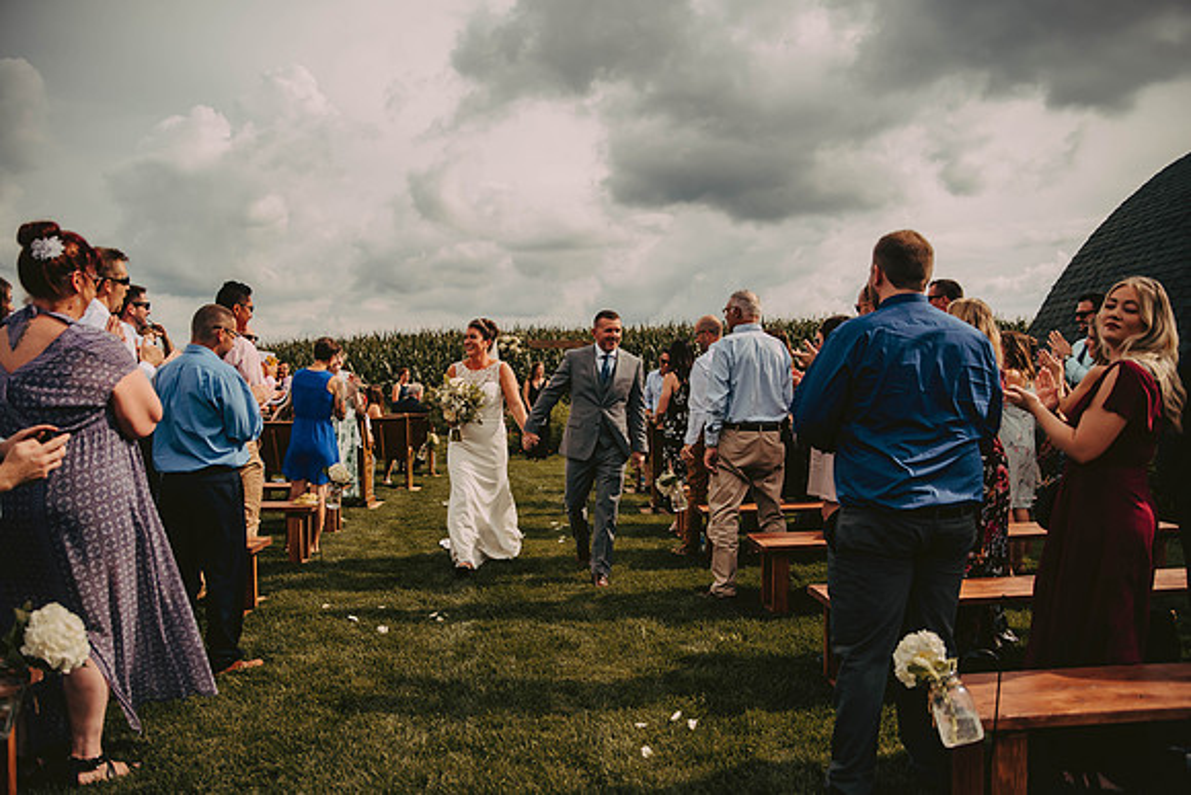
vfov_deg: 46.4
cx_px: 596
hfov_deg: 65.5
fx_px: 927
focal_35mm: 28
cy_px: 398
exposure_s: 1/2500
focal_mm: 28
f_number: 2.8
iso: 250
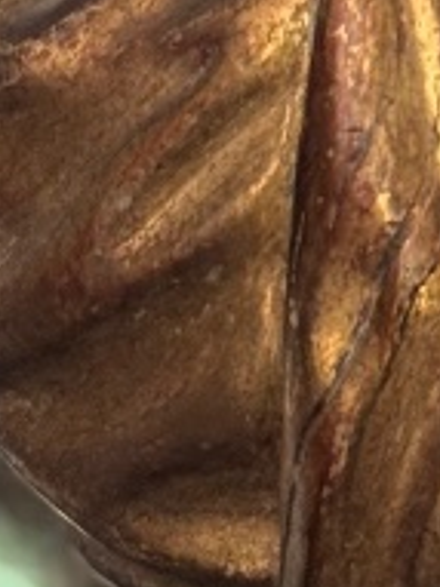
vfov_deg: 6.5
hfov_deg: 4.8
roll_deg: -1.8
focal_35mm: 302
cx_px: 975
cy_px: -6
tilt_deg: -1.2
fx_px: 5124
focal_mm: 6.76
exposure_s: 1/60
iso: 250
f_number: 1.78
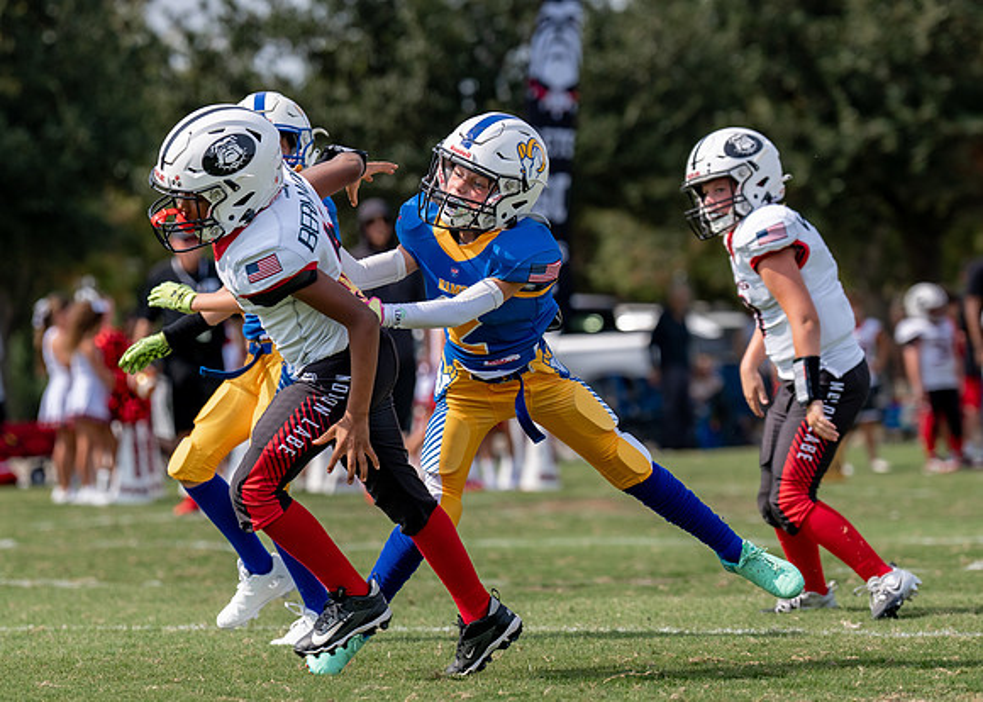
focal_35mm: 226
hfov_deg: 8.9
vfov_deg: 6.4
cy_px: 301
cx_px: 495
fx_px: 6315
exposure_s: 1/2000
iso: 100
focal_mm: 135
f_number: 3.2
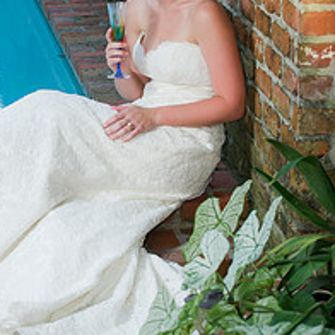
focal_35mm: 156
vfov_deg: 11.2
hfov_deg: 11.2
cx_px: 97
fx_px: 1708
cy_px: 176
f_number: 5
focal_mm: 80
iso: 400
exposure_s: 1/60
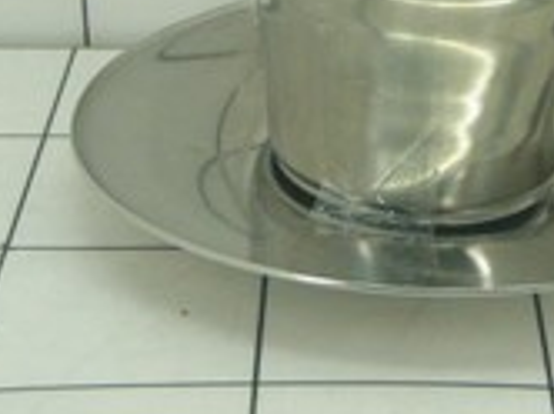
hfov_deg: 15.9
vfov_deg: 11.9
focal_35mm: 123
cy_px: 20
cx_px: 431
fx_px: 1966
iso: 160
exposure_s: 1/40
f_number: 4
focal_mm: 9.13
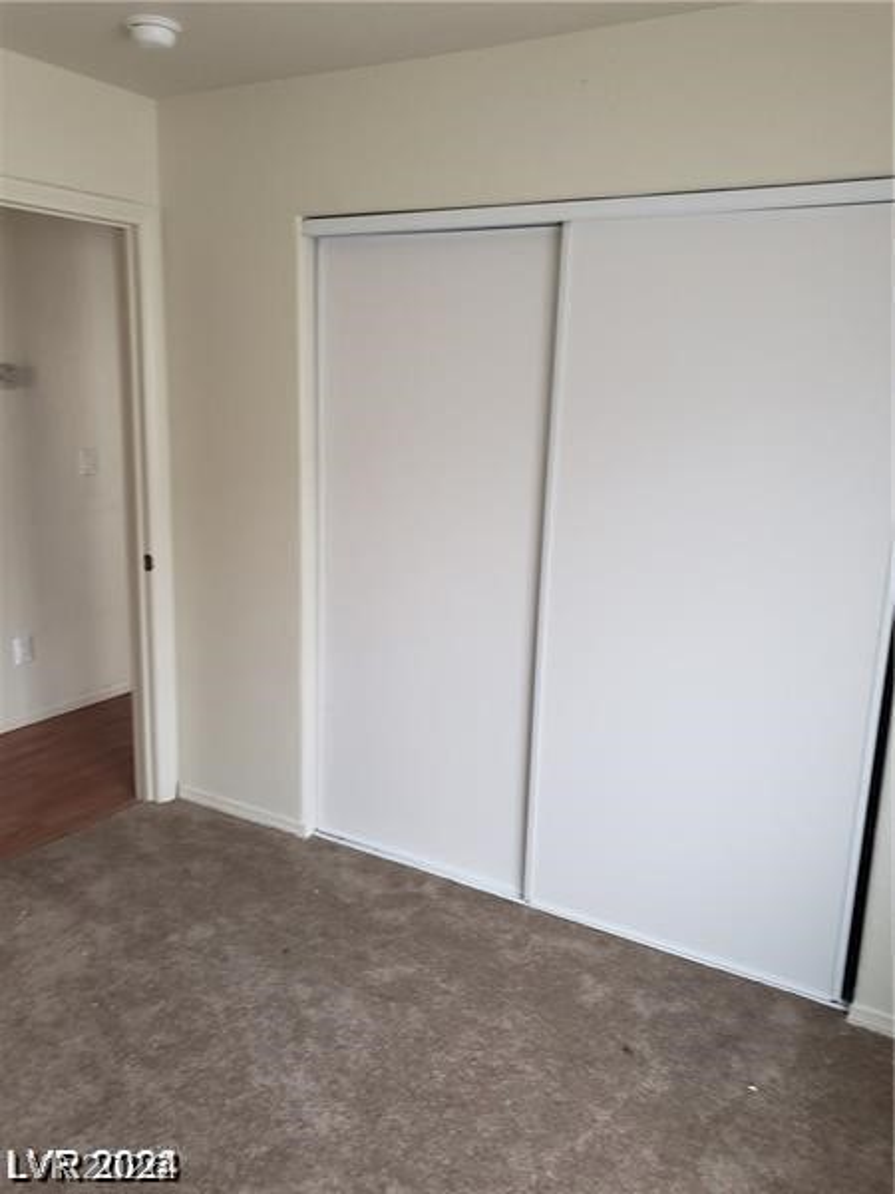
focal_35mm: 26
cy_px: 597
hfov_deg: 53.1
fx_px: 896
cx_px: 448
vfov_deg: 67.3
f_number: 1.5
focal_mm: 4.3
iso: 250
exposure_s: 1/28
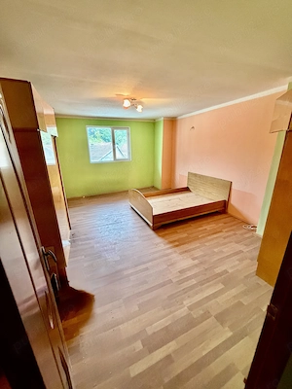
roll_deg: +0.8
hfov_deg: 85.7
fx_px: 157
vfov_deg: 102.1
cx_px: 146
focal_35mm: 14
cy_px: 194
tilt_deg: -16.6
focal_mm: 2.22
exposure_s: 1/50
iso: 640
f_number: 2.2
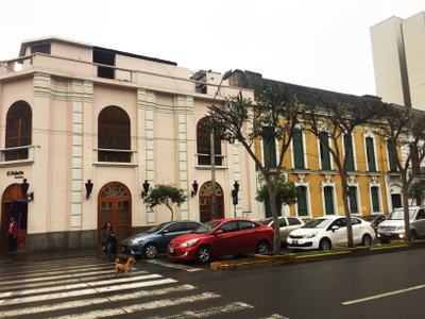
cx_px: 212
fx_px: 356
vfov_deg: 48.2
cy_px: 160
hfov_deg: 61.7
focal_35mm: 29
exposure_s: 1/143
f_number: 2.2
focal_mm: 4.15
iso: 32
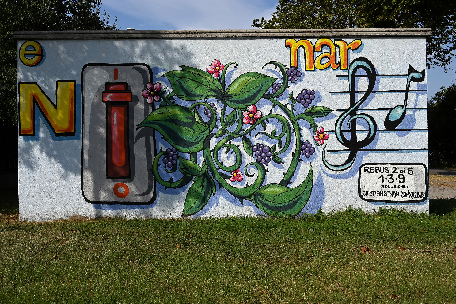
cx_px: 228
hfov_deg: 53.2
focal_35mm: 36
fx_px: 456
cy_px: 152
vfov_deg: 36.8
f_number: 10
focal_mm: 36
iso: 100
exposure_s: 1/400
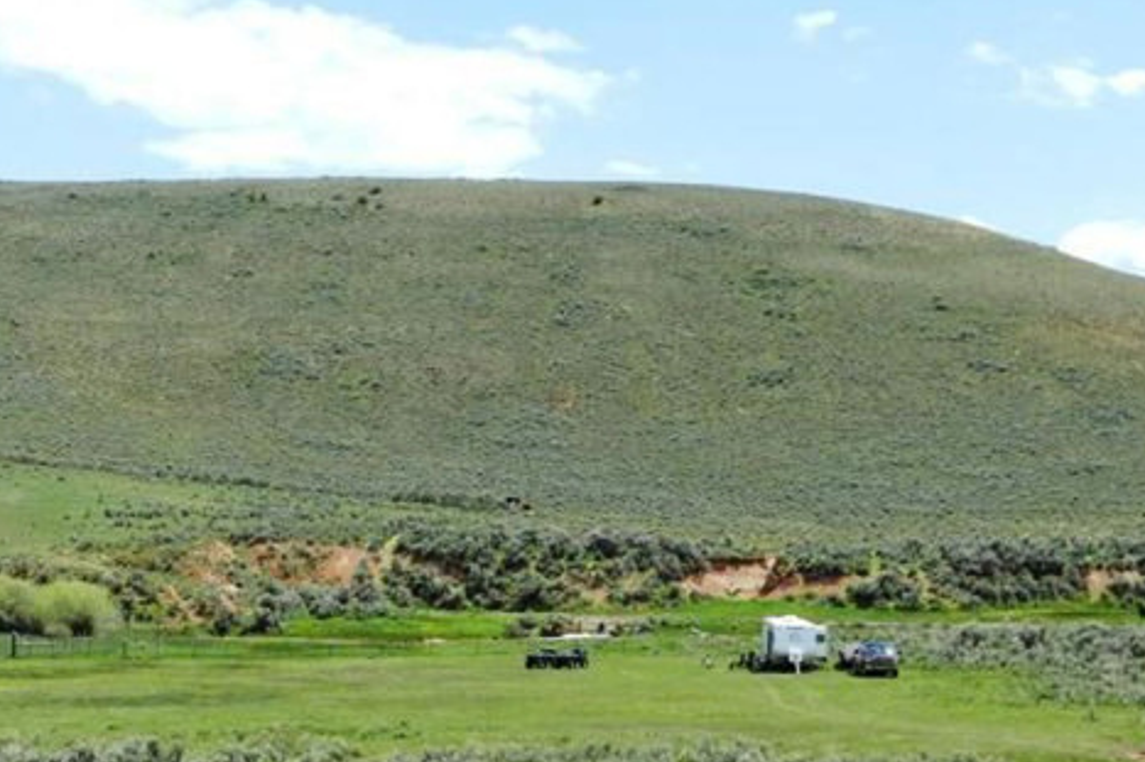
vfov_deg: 14.0
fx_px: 3084
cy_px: 576
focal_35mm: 97
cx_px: 466
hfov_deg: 21.0
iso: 160
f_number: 4.7
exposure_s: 1/800
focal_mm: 12.1
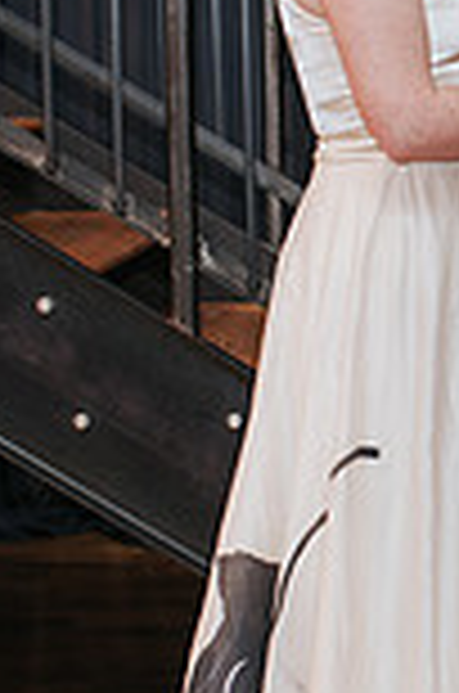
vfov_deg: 12.3
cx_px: 789
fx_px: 3227
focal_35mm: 168
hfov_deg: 7.9
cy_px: 309
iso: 800
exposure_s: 1/200
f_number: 3.2
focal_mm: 35
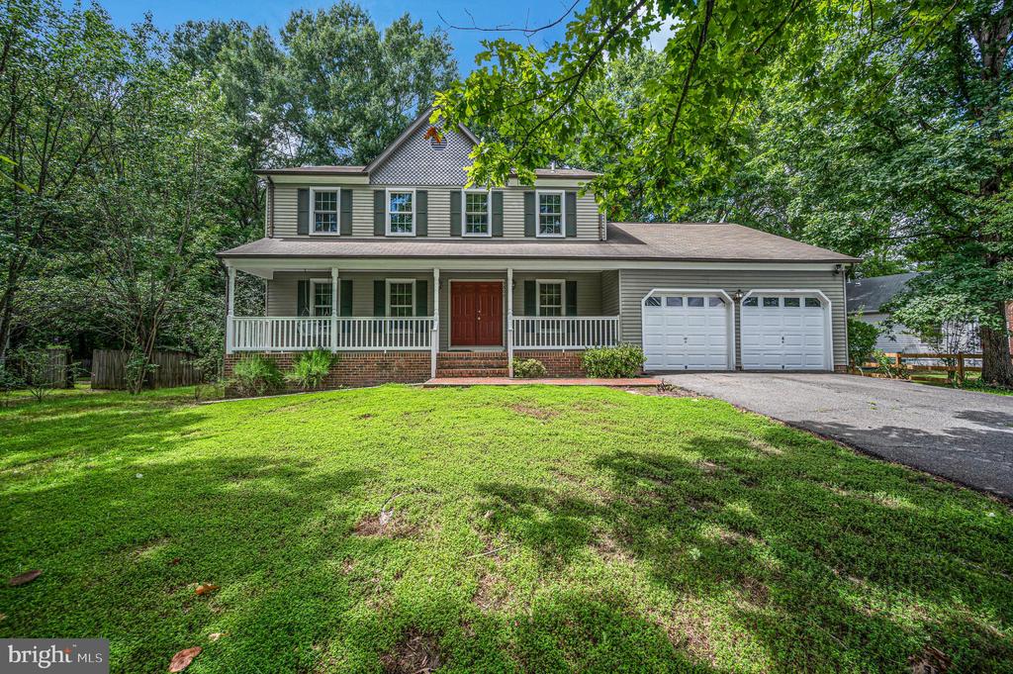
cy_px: 337
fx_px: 394
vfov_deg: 81.1
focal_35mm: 14
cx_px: 506
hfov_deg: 104.3
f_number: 5.6
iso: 100
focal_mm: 14
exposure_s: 1/250
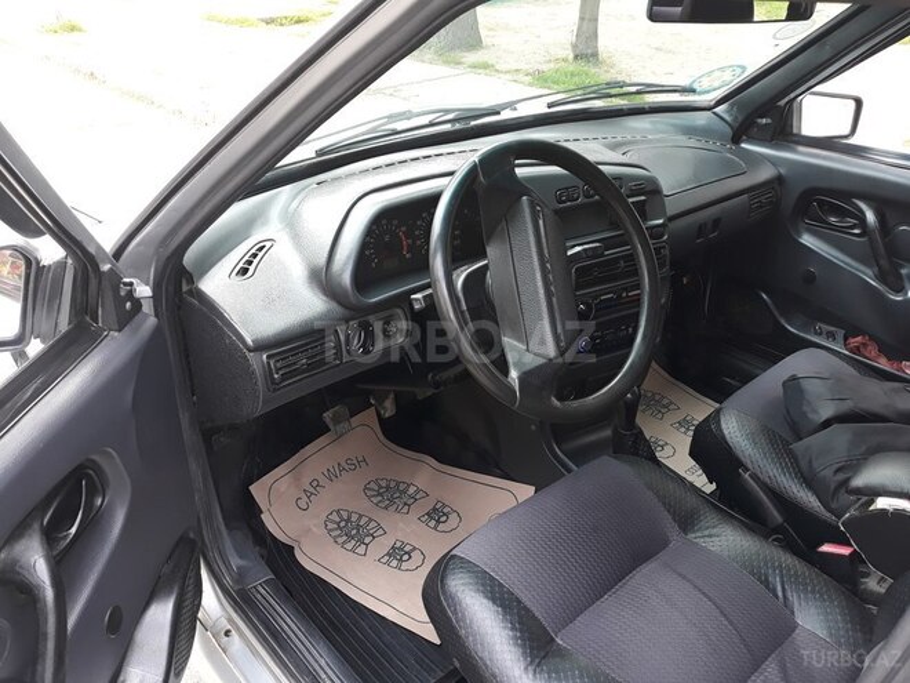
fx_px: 710
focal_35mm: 27
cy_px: 342
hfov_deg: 65.3
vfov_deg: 51.4
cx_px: 455
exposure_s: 1/50
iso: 64
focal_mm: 3.71
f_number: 1.7
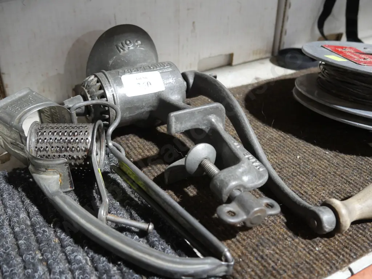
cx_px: 186
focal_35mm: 38
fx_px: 409
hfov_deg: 49.0
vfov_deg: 37.8
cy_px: 140
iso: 1600
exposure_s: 1/60
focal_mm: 19
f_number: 4.1
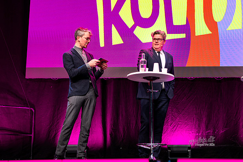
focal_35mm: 69
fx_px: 469
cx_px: 156
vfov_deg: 19.6
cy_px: 67
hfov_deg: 28.9
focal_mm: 35
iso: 100
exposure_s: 1/200
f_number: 1.4
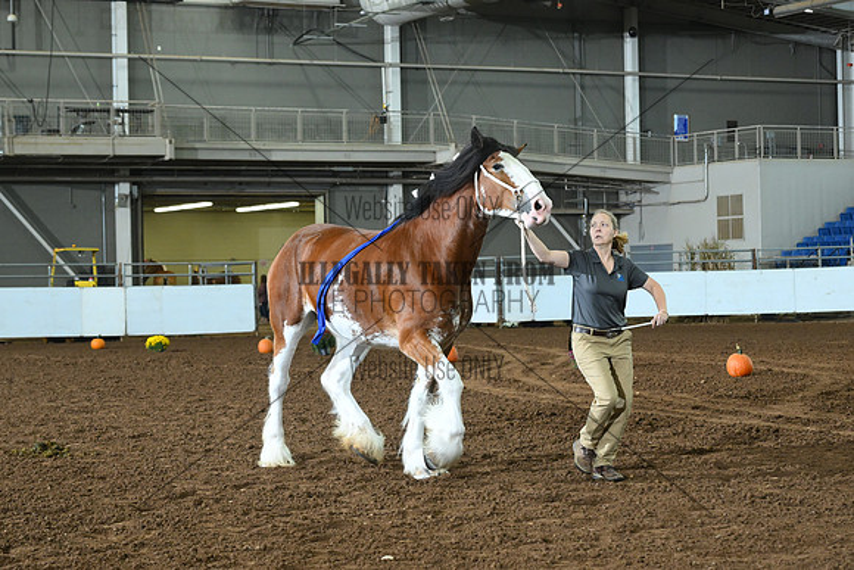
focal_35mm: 82
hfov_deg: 24.8
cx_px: 427
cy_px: 285
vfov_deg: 16.7
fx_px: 1946
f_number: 4
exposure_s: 1/212
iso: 2000
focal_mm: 55
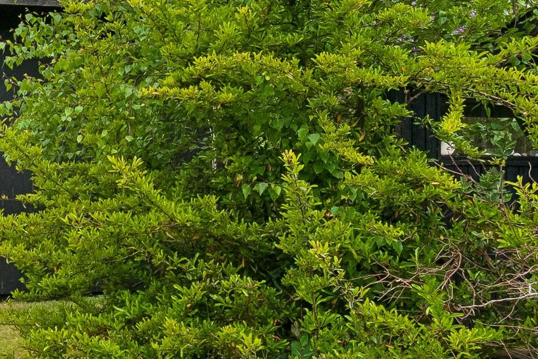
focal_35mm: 68
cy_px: 136
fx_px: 1016
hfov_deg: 25.2
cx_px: -178
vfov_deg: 20.0
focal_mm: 14
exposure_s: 1/250
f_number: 10
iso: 400
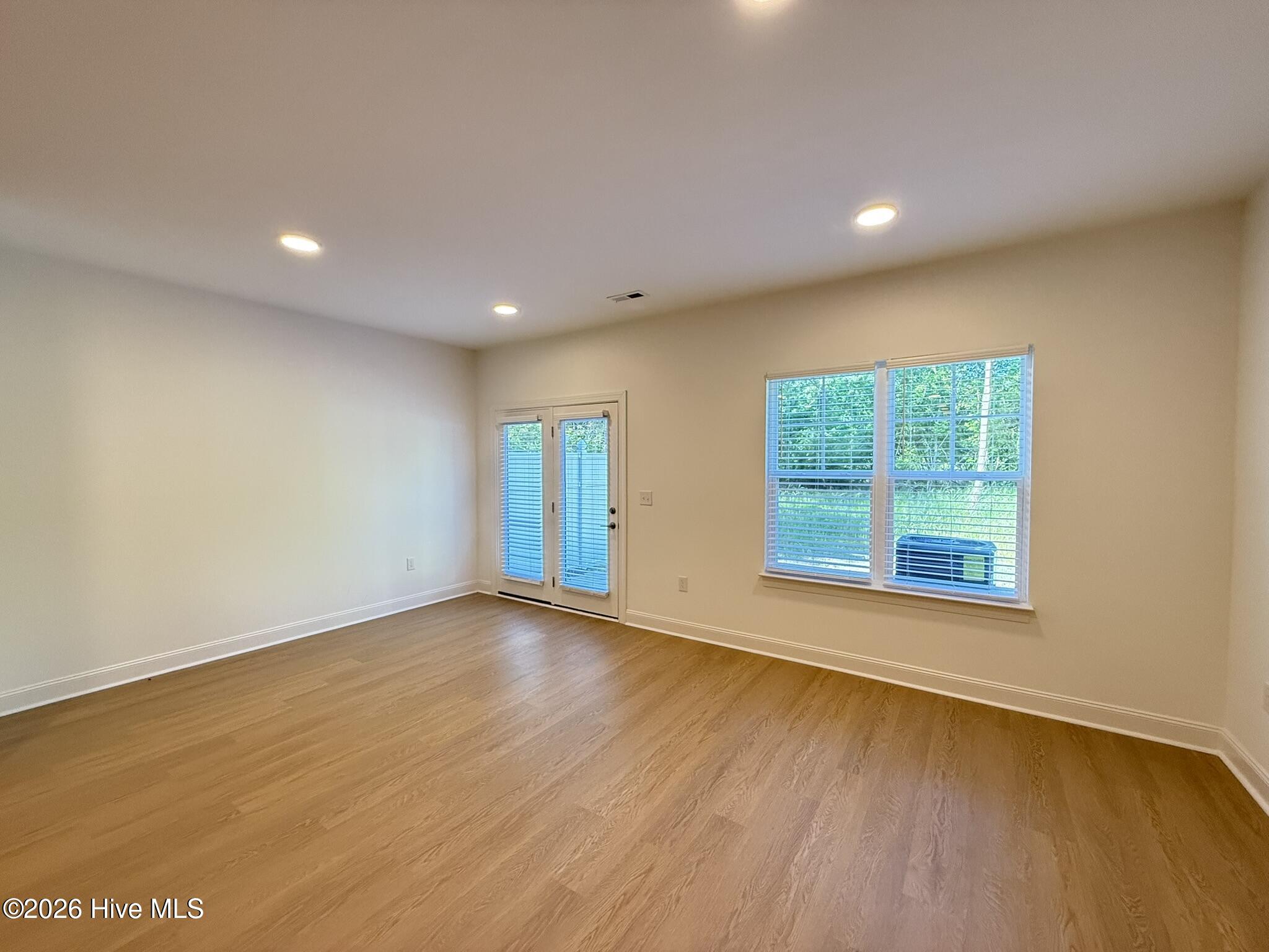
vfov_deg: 85.7
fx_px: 513
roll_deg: -0.4
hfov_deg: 102.1
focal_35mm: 14
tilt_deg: -1.0
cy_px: 476
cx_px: 634
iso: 250
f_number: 2.2
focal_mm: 2.22
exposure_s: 1/120
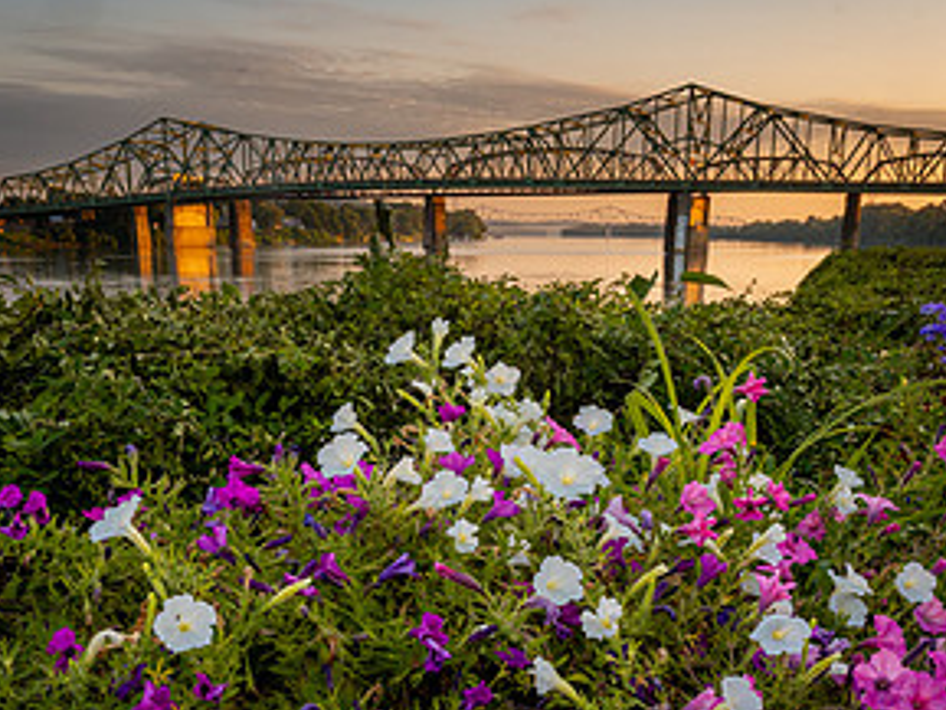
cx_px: 462
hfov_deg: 50.1
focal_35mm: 37
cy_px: 520
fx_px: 1012
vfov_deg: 37.9
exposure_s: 1/40
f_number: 14
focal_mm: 16.5
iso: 360
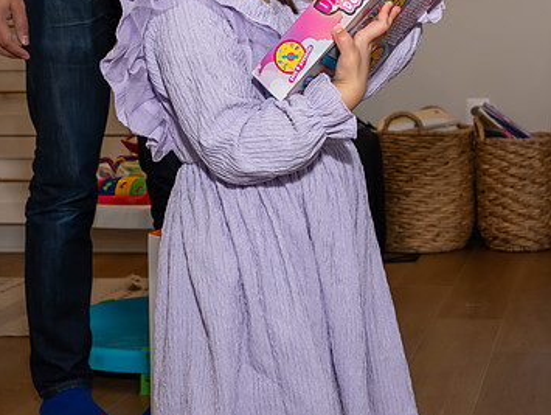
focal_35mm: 77
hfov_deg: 25.1
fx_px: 1227
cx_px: 380
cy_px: 36
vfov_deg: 18.8
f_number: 8
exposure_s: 1/250
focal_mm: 35
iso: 640
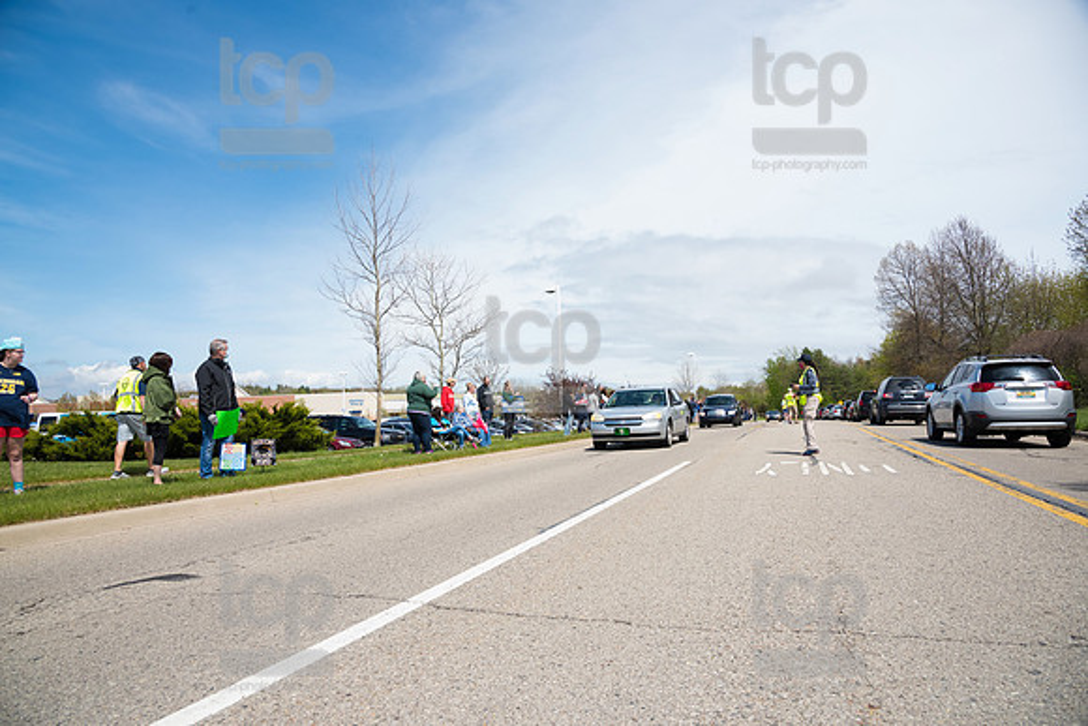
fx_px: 725
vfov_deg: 53.2
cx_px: 544
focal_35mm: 24
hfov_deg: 73.7
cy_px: 363
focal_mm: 24
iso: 1000
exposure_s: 1/1600
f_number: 7.1
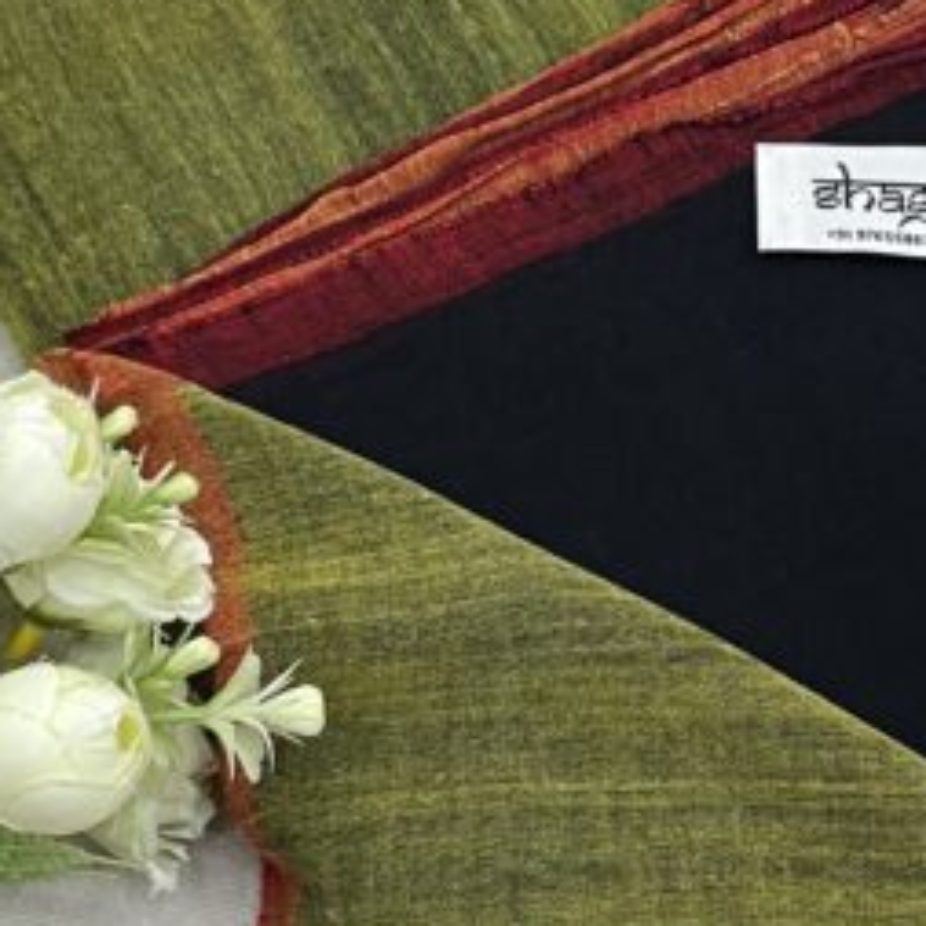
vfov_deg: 18.6
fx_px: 2815
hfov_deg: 18.6
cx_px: 641
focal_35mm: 93
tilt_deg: -69.8
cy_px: 267
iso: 80
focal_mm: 5.1
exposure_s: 1/50
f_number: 1.6
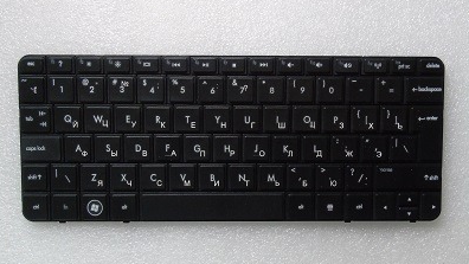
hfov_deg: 46.4
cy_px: 146
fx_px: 547
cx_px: 234
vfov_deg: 27.1
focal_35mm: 44
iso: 400
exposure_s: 1/40
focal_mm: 7.1
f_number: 6.5
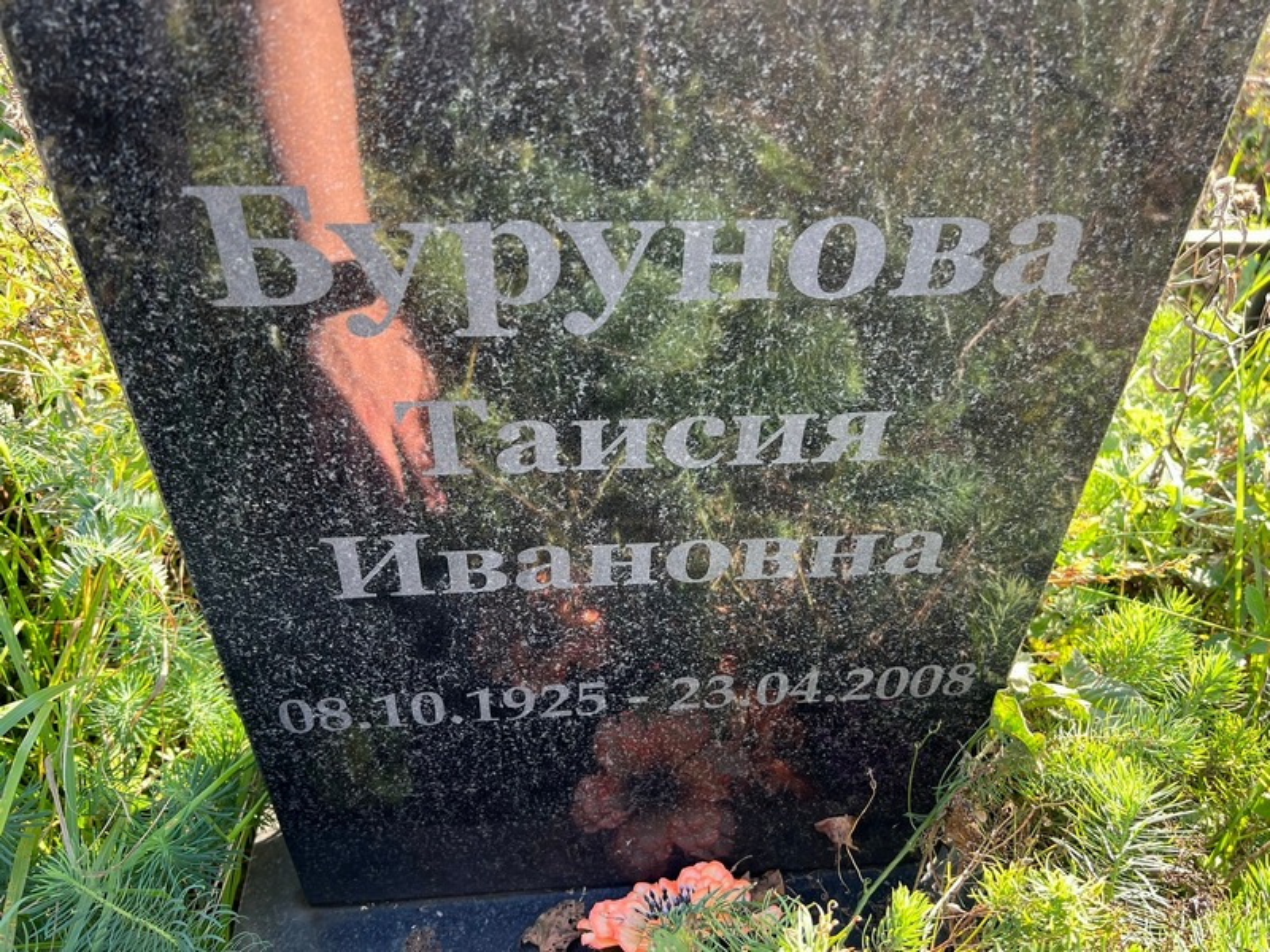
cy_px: 476
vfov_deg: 53.1
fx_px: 954
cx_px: 635
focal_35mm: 26
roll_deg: -3.8
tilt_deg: -37.2
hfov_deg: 67.3
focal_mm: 5.7
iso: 50
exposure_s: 1/205
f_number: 1.5
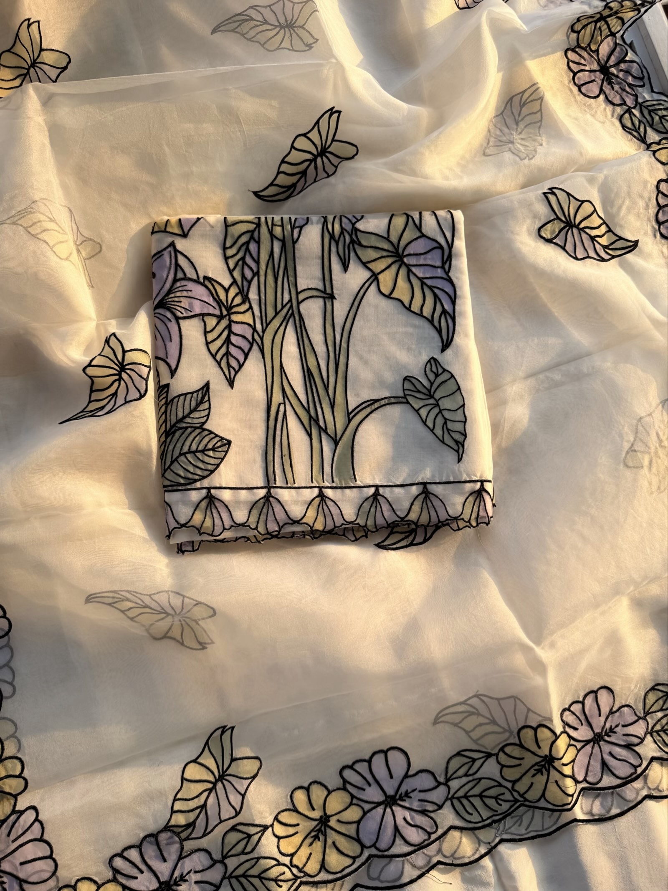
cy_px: 446
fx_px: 617
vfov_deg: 71.6
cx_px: 334
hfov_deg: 56.8
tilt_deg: -79.4
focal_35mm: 24
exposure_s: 1/602
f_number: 1.78
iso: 80
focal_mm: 6.76
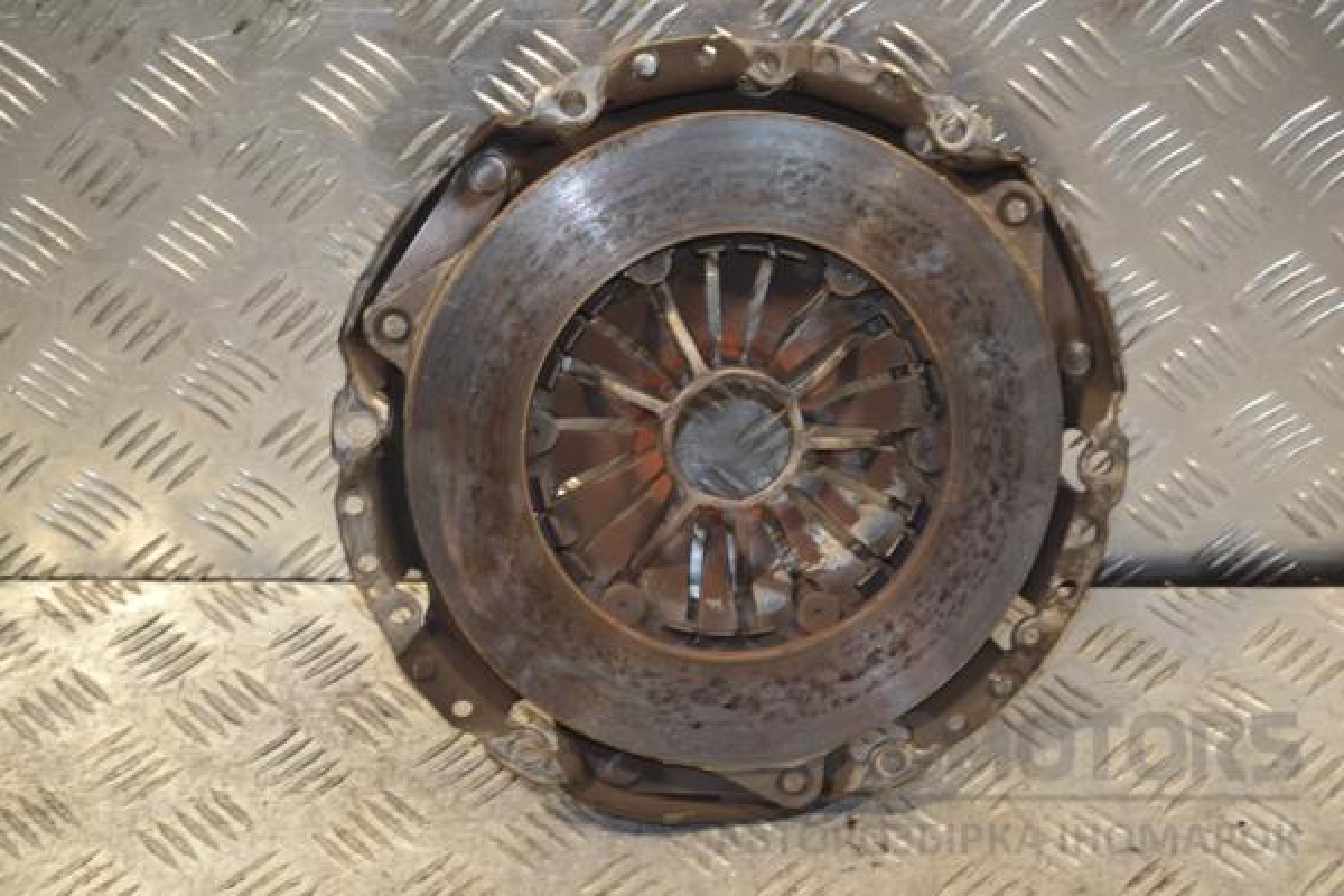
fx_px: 2352
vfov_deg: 21.6
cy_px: 448
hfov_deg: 31.9
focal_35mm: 63
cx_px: 672
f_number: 5.3
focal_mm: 42
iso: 400
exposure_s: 1/60
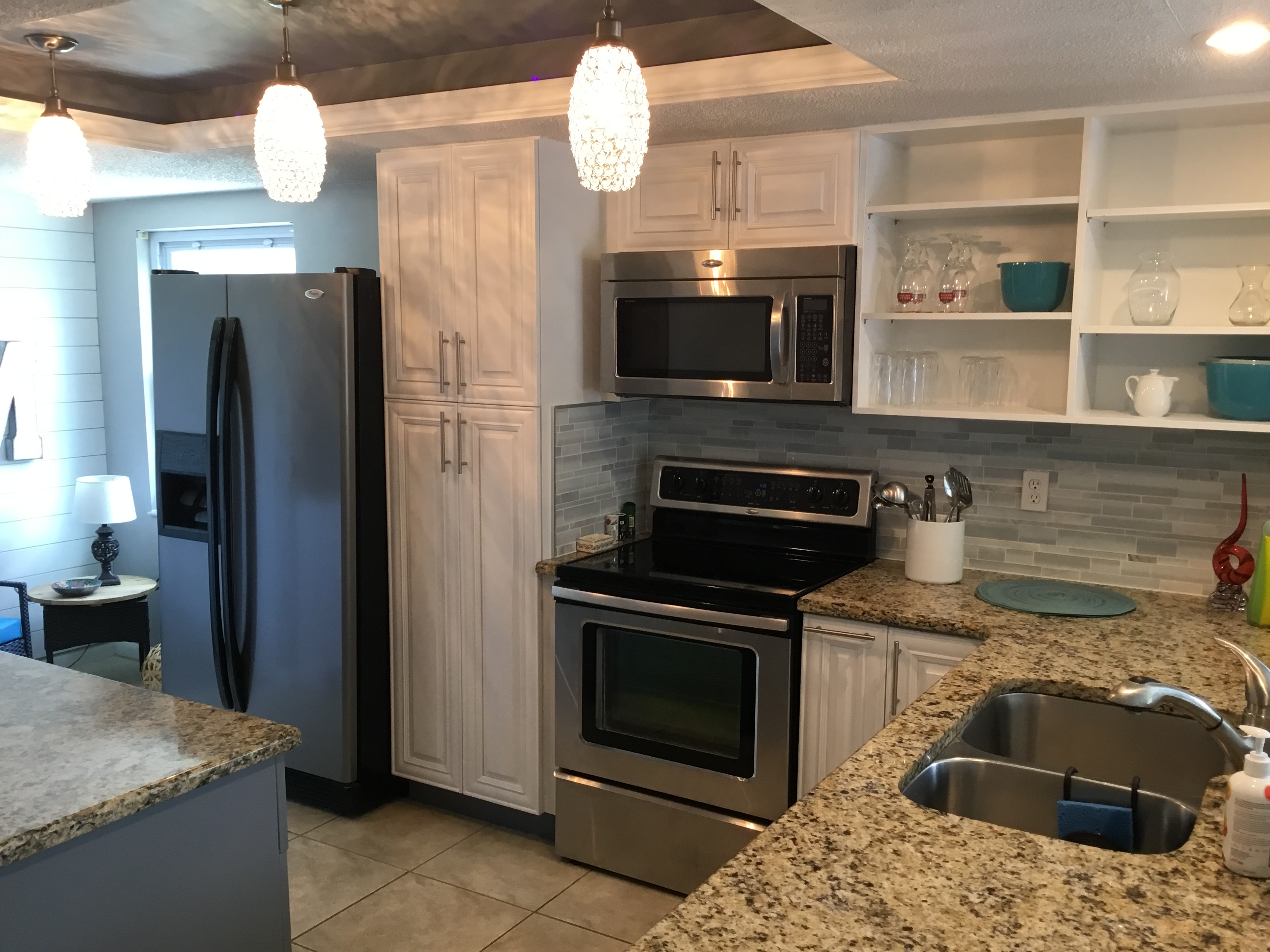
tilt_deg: -7.7
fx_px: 1137
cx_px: 635
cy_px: 476
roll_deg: -0.2
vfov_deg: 45.4
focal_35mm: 31
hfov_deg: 58.4
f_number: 2.4
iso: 64
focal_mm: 3.3
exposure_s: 1/30
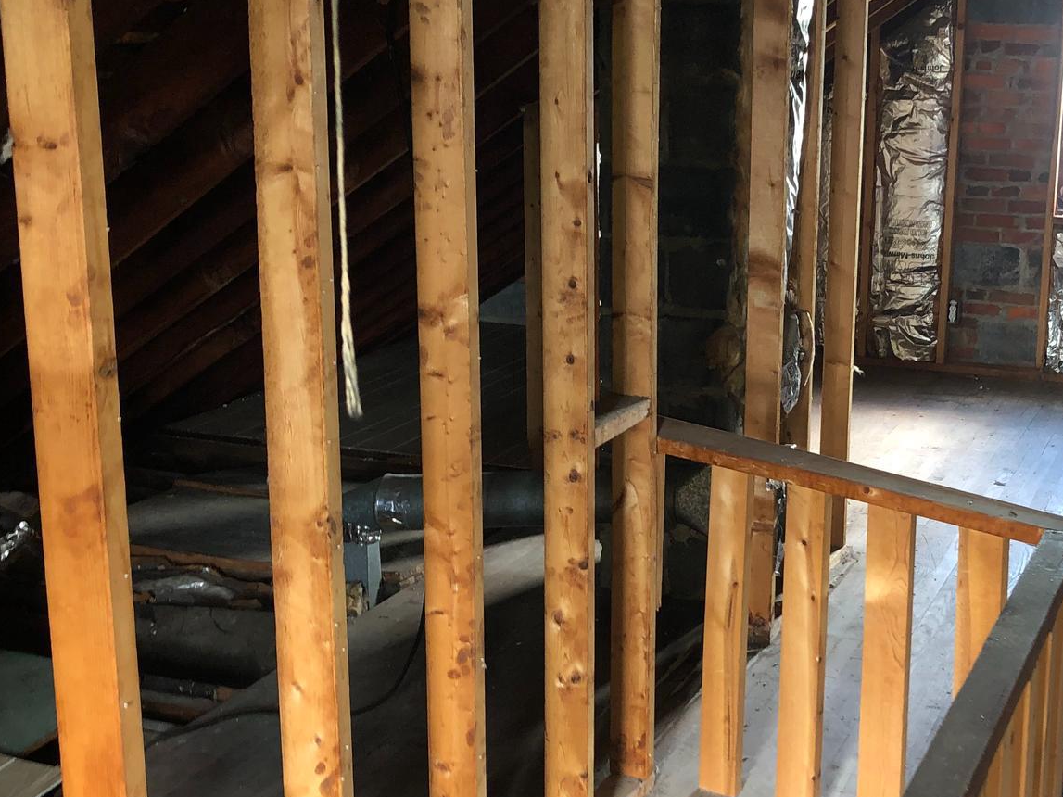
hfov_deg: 37.6
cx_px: 736
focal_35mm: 50
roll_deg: -1.0
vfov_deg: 29.1
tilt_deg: -14.9
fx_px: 1535
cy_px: 411
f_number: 1.8
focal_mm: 3.99
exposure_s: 1/6
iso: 80
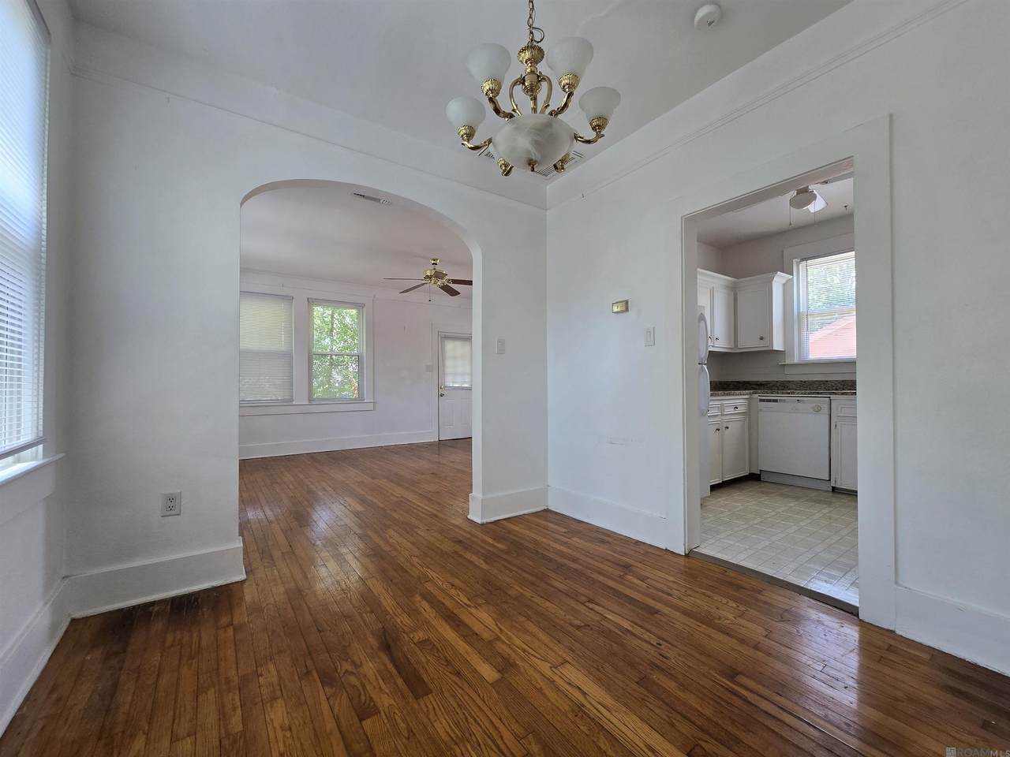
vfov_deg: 89.9
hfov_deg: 106.2
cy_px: 378
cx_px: 505
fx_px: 379
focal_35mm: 13
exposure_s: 1/60
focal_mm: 2.2
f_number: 2.2
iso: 64
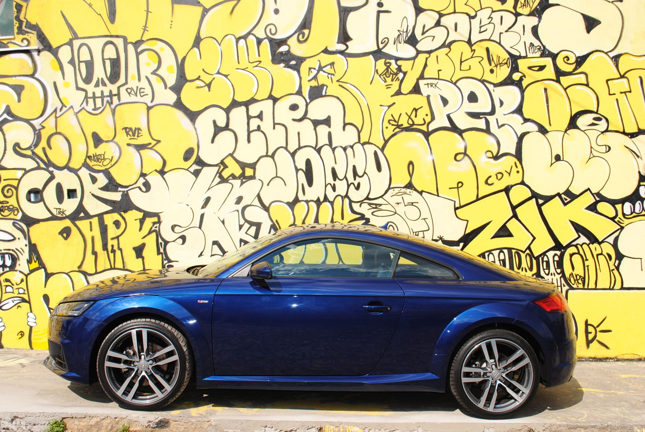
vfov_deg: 37.0
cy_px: 216
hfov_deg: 53.1
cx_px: 322
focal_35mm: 36
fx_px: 646
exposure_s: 1/200
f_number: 10
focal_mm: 24
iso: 100
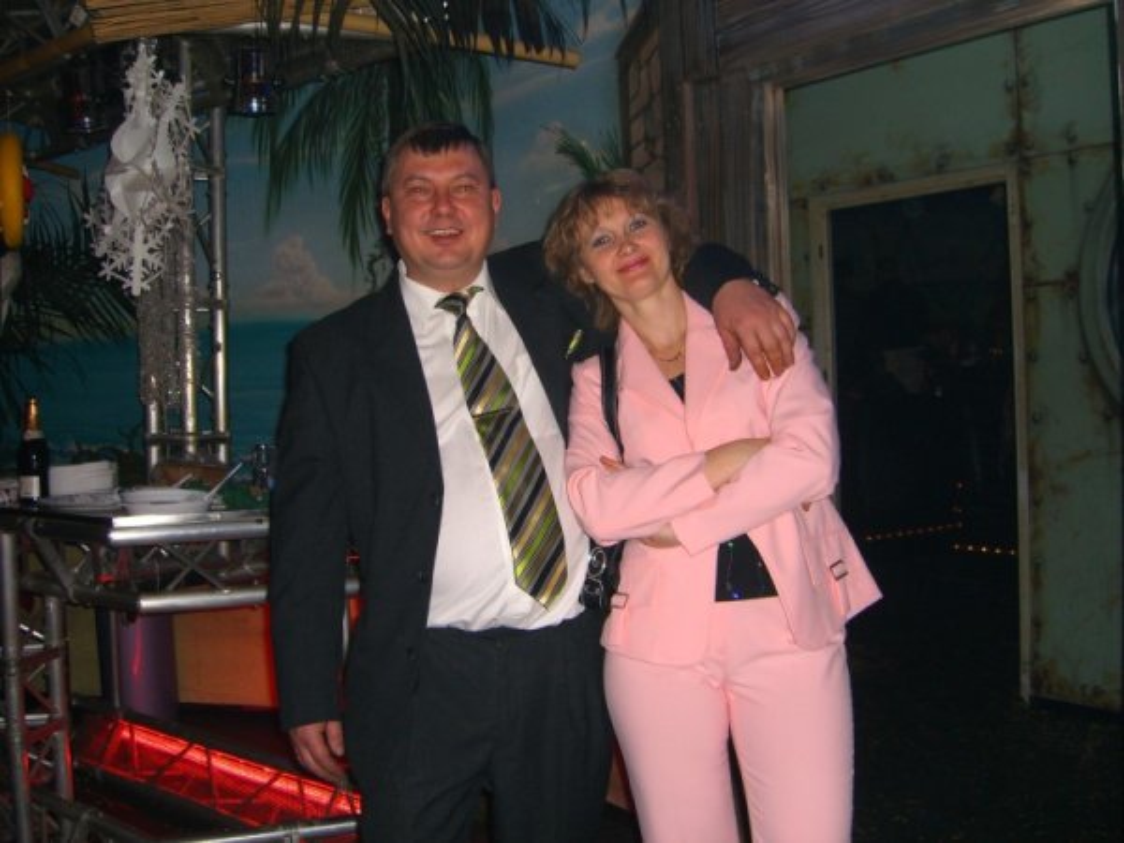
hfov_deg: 49.0
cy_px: 422
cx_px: 562
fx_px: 1234
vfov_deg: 37.7
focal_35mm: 38
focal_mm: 7.9
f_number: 2.8
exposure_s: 1/60
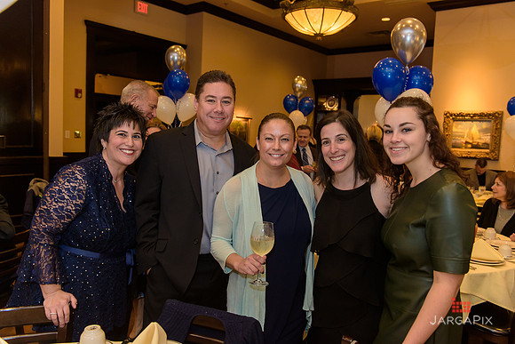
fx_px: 444
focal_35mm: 31
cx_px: 258
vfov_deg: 42.3
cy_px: 172
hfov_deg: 60.3
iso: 800
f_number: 3.2
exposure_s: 1/125
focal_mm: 31
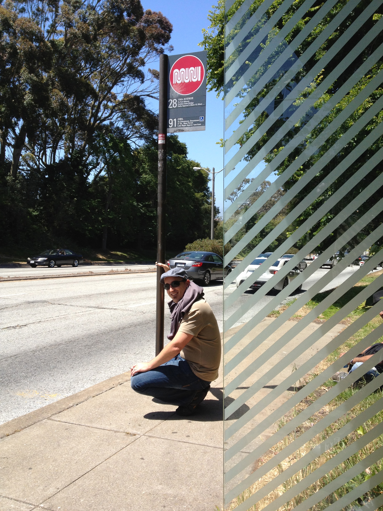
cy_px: 256
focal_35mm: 35
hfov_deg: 40.7
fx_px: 516
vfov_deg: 52.6
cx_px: 192
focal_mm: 4.28
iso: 64
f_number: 2.4
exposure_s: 1/1004
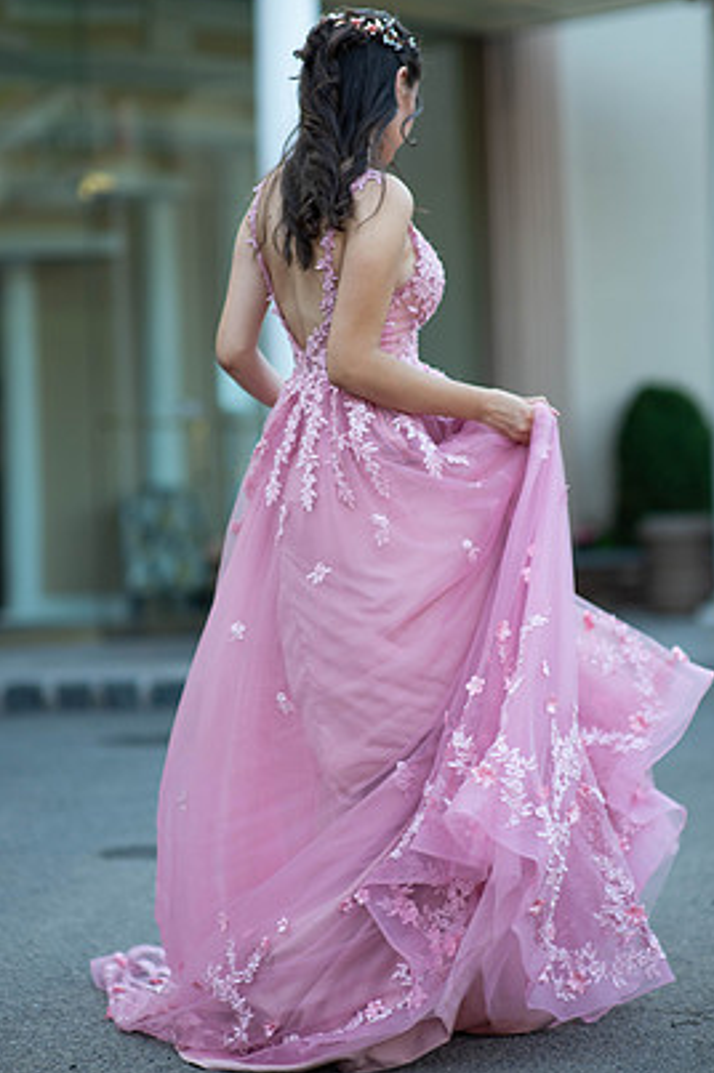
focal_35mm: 95
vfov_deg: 21.5
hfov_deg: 14.4
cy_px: 495
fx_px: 2831
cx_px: 332
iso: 250
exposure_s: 1/640
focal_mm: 85
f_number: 2
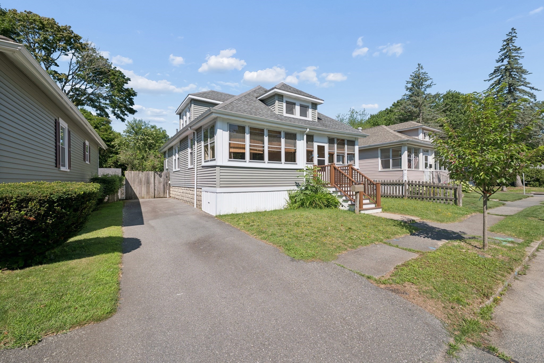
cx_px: 272
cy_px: 182
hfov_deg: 104.3
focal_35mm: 14
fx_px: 212
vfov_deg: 81.2
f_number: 8
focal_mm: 14
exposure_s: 1/1250
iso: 400
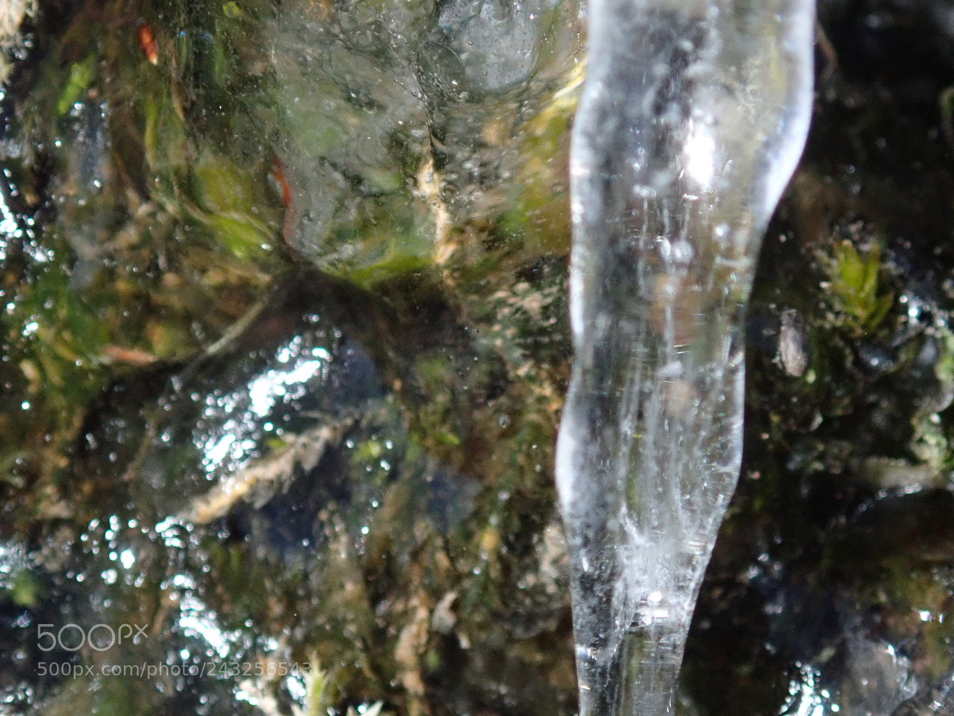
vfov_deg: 14.8
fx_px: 2756
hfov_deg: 19.6
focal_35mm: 100
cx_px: 477
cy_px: 358
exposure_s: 1/100
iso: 800
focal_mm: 18
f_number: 14
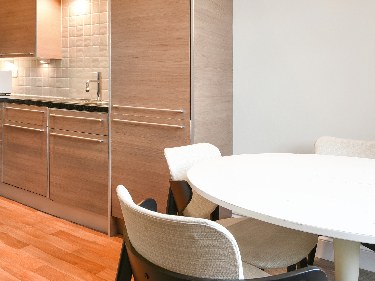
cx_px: 116
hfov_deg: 52.6
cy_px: 95
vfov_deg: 41.3
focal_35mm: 34
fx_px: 368
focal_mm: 17
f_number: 8
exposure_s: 1/3
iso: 320
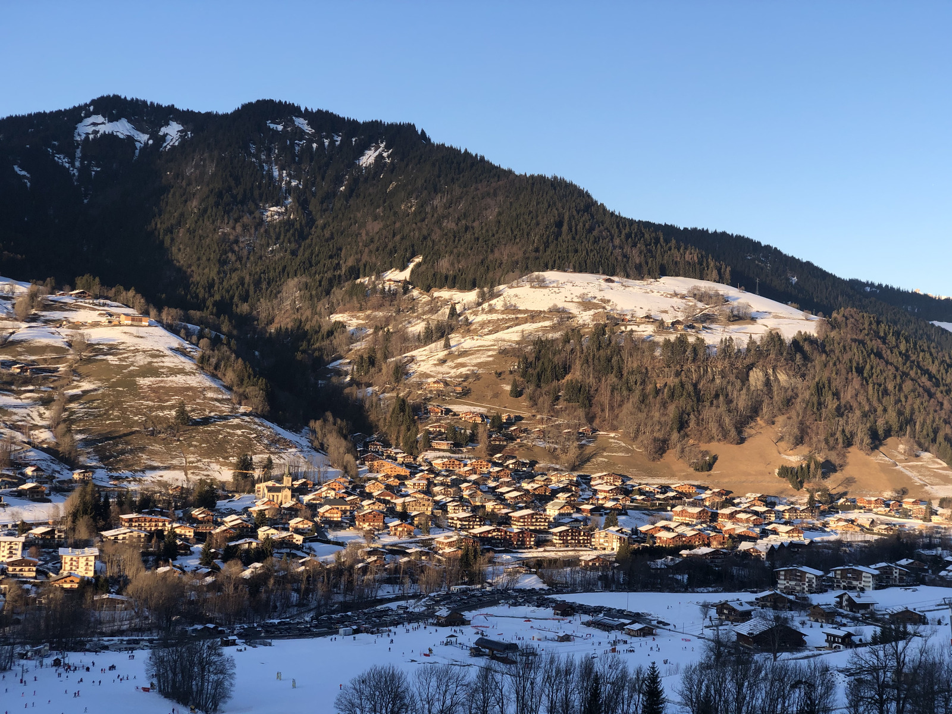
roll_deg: -1.9
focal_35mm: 52
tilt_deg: +2.3
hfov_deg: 36.8
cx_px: 476
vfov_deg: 28.0
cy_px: 357
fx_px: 1430
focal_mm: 6
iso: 16
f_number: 2.4
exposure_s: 1/340
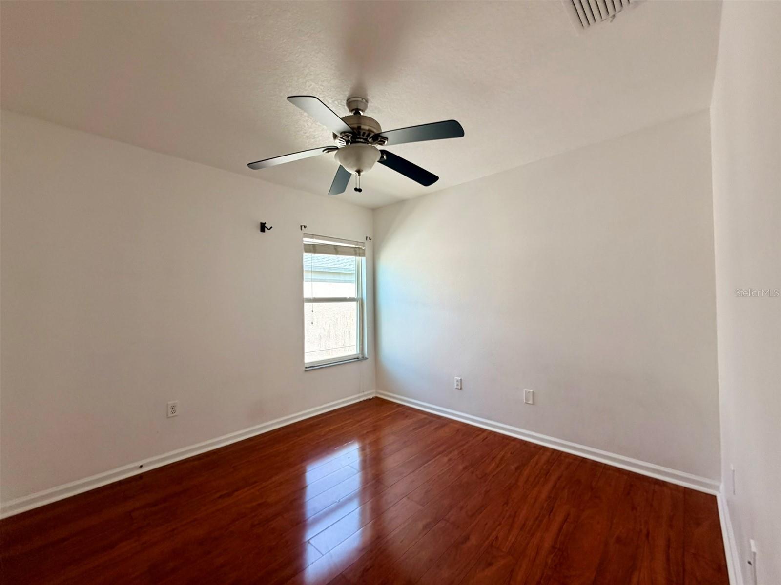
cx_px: 390
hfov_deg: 102.1
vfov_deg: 85.7
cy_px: 292
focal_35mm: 14
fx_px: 316
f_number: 2.2
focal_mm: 2.22
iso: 100
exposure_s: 1/121
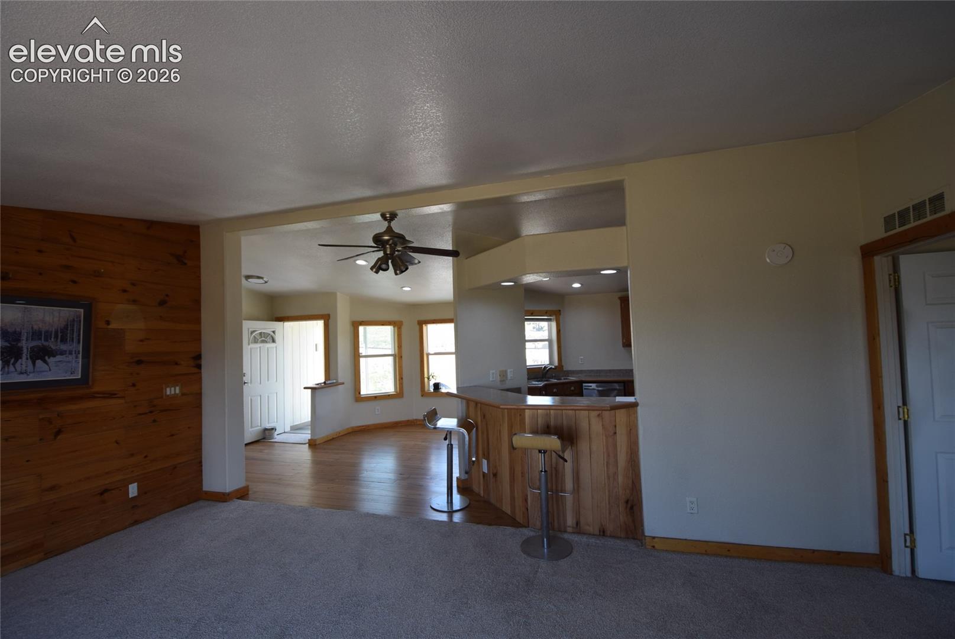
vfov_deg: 77.4
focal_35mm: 15
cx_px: 478
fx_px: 398
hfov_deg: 100.3
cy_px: 320
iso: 400
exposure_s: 1/125
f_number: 5.6
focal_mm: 10
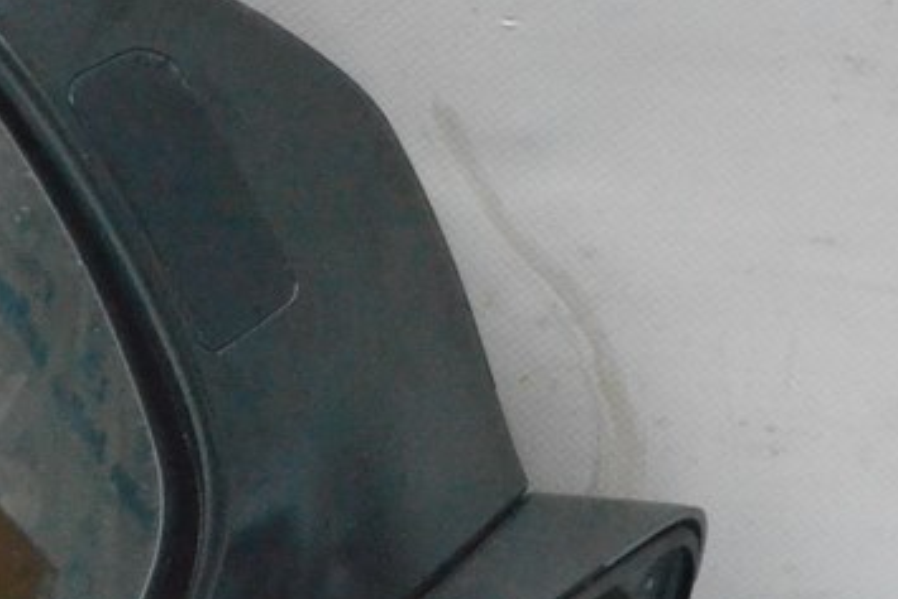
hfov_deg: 10.3
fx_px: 4966
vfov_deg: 6.8
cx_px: 71
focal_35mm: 199
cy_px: 770
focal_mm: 46
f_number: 9
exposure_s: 1/160
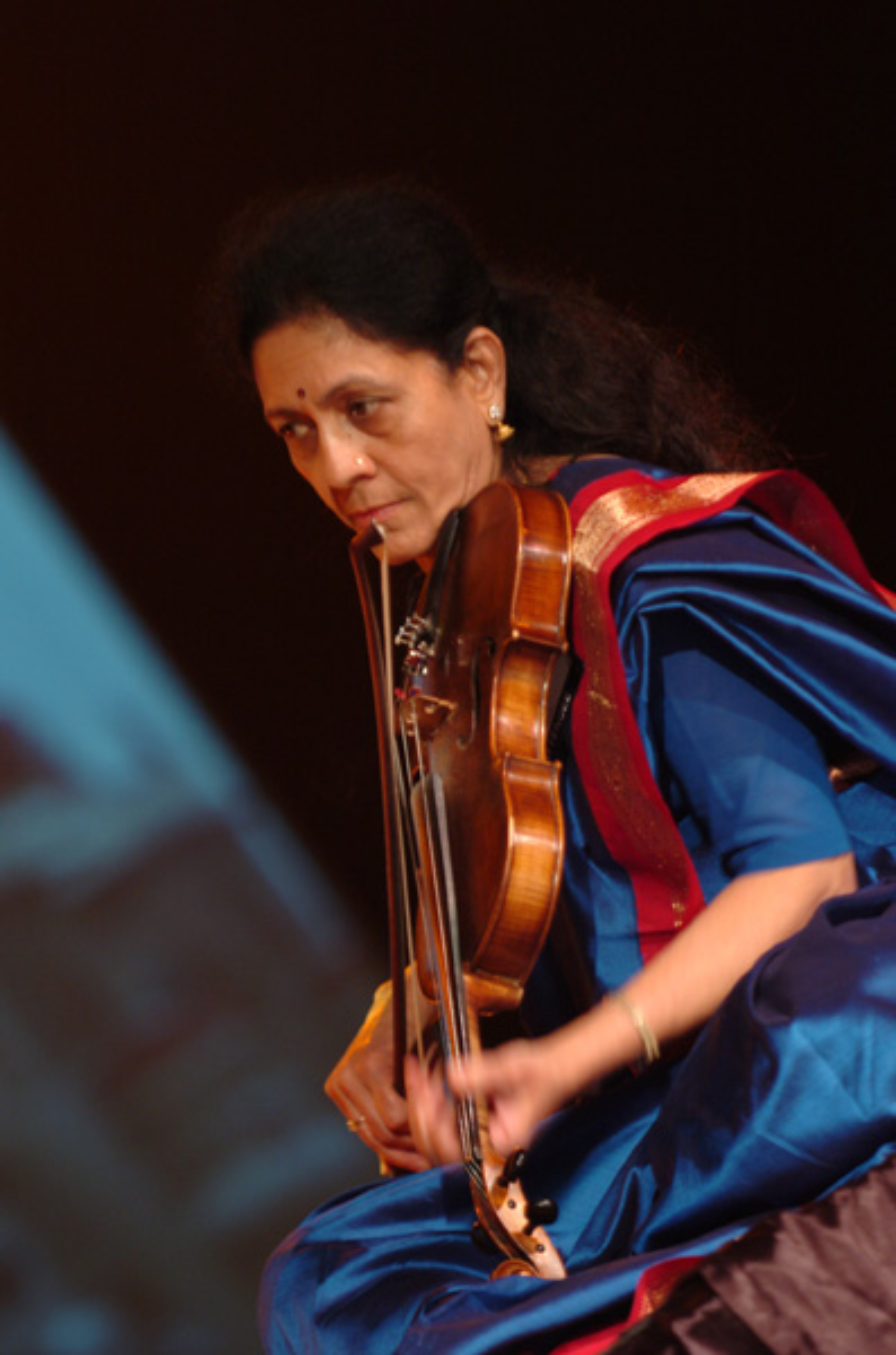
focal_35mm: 255
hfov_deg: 5.4
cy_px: 678
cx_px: 448
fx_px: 9569
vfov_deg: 8.1
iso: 400
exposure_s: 1/40
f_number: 2.8
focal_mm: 170
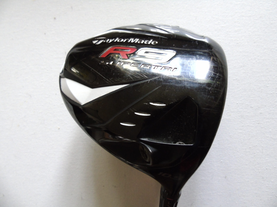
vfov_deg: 54.9
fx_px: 200
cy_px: 104
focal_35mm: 25
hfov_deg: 69.4
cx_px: 138
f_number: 3.4
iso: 400
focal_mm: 4.4
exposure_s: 1/25
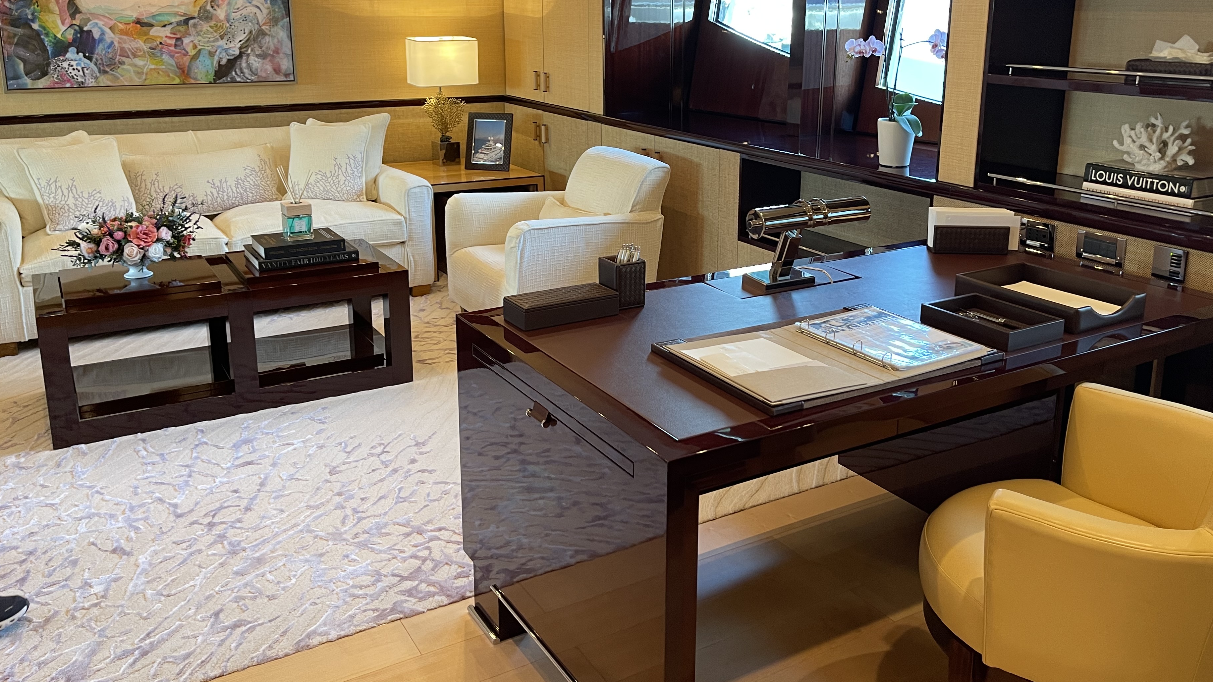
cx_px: 649
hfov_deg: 64.2
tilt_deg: -14.1
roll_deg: -0.6
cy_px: 244
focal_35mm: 30
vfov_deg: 38.6
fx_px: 965
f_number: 1.6
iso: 160
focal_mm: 5.1
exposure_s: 1/50
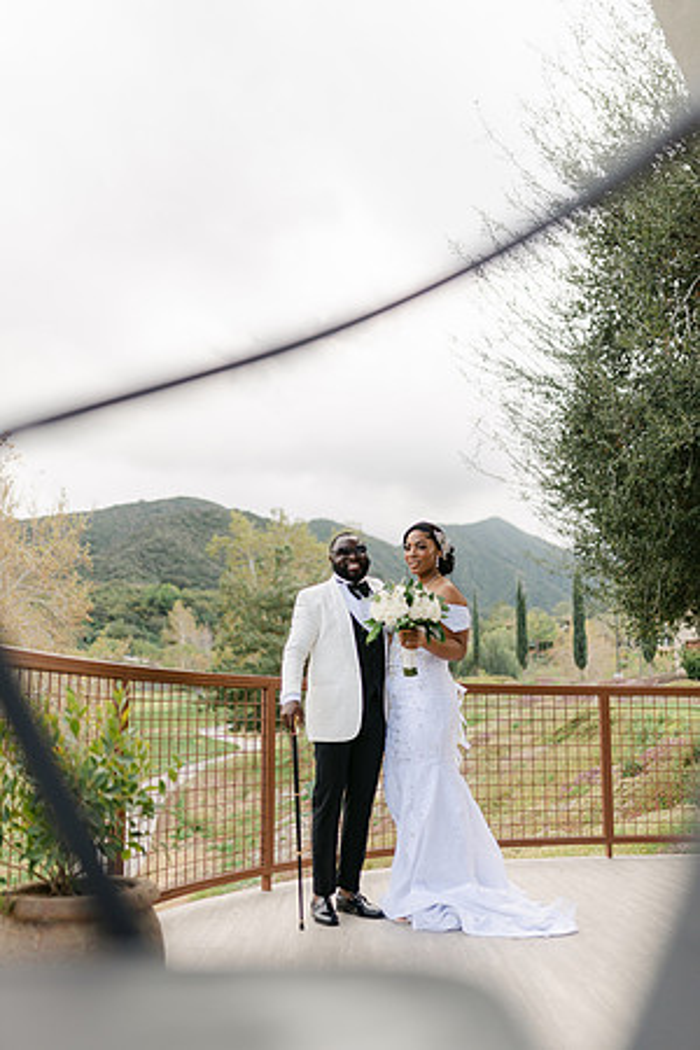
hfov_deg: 37.9
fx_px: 1021
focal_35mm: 35
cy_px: 525
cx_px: 350
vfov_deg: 54.4
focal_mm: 35
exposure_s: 1/4000
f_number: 1.4
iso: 100
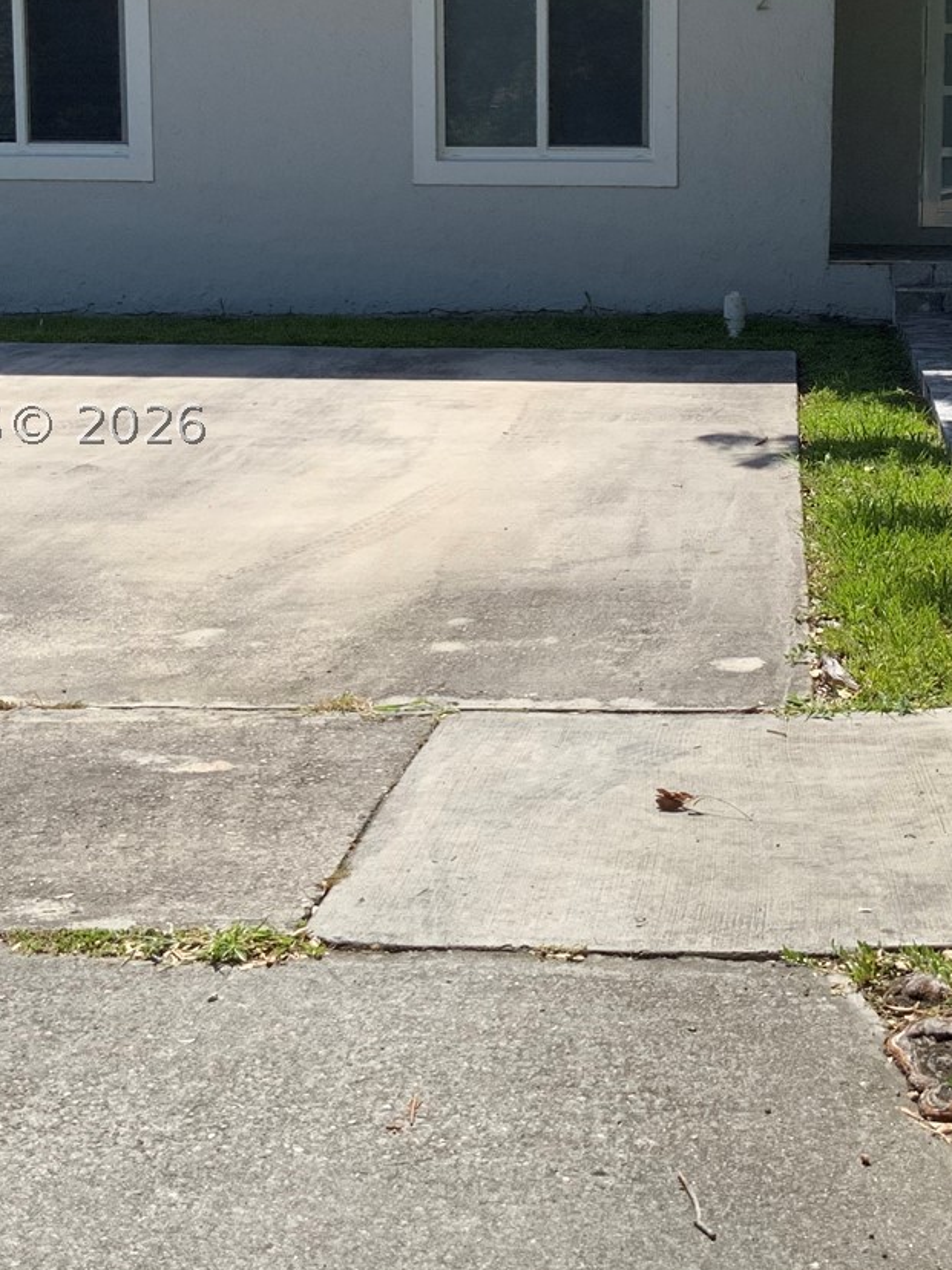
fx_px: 2055
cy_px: 423
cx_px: 675
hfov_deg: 25.9
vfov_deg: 34.1
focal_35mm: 56
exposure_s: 1/1786
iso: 16
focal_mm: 3
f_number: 1.8
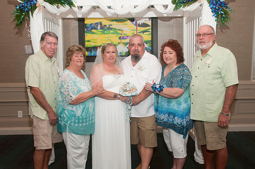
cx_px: 128
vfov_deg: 34.1
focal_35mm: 39
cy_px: 84
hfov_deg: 49.6
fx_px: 276
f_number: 5.6
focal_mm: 26
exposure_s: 1/60
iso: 400
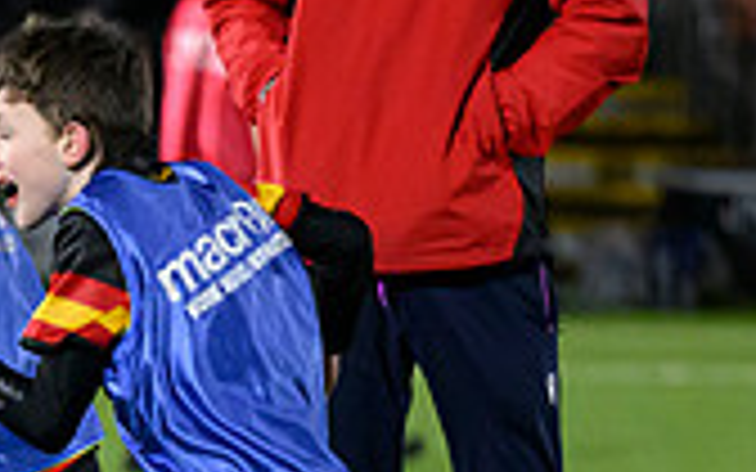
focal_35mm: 1076
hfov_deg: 2.0
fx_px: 22169
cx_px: -568
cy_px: 974
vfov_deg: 1.2
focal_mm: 200
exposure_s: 1/1600
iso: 6400
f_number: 3.2
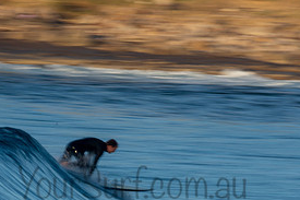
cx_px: 131
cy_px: 173
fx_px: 13183
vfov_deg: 0.9
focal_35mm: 1583
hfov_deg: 1.3
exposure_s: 1/20
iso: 100
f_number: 25
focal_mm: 500
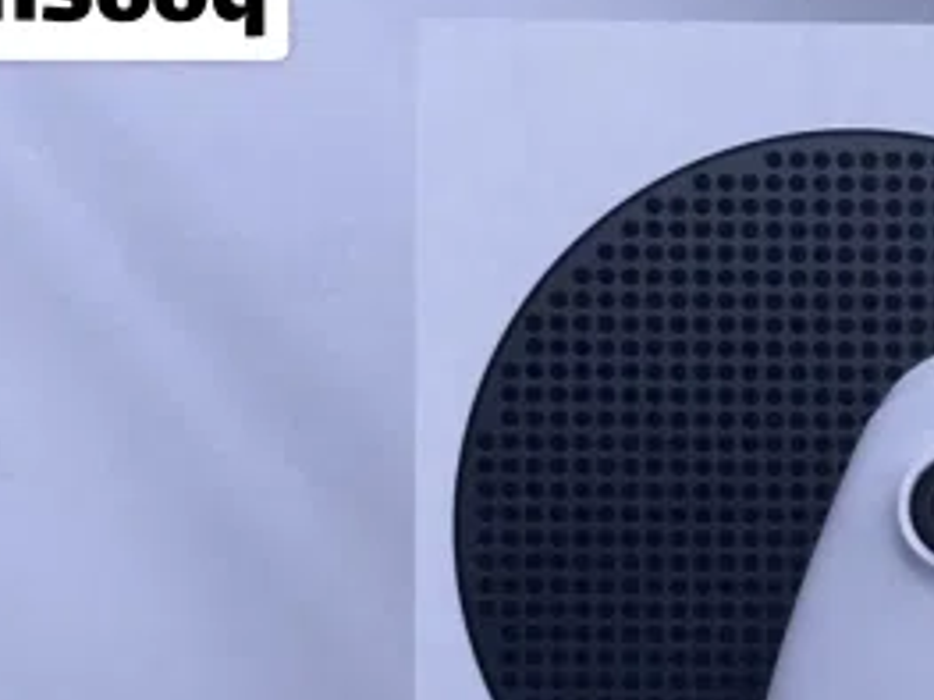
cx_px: 824
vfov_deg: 12.6
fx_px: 3155
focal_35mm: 117
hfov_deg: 16.6
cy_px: 572
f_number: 1.78
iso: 200
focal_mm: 6.86
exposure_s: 1/33
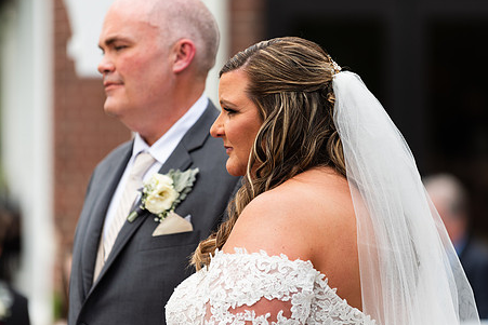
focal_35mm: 259
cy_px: 142
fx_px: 3512
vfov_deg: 5.3
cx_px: 275
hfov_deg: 7.9
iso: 64
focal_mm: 200
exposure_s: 1/640
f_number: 2.8
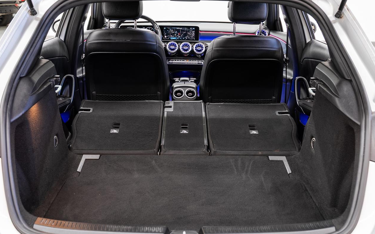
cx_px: 186
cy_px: 98
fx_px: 470
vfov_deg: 28.0
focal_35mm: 46
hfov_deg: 43.5
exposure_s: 1/1.25
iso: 100
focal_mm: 35.3
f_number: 5.6
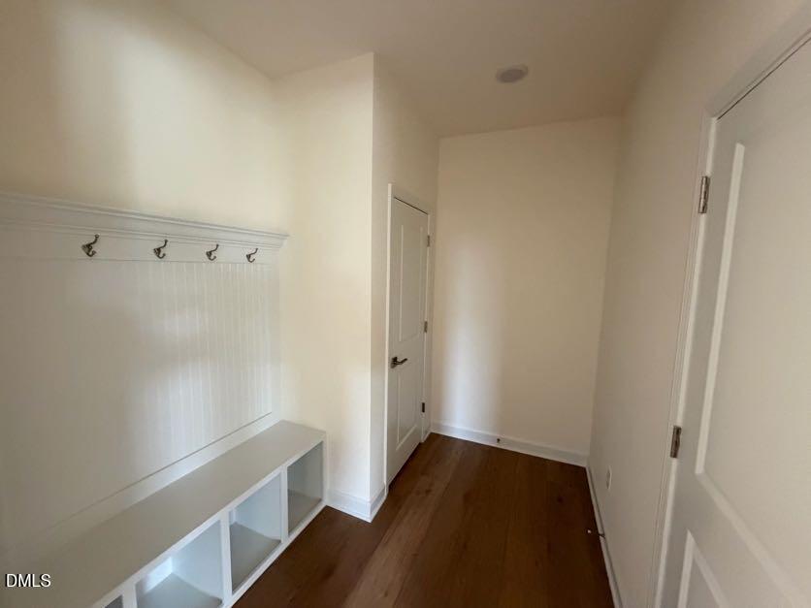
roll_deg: -0.6
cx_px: 406
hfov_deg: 102.1
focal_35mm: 14
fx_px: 328
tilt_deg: -8.2
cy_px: 304
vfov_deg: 85.7
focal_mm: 2.22
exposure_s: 1/60
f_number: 2.2
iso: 800
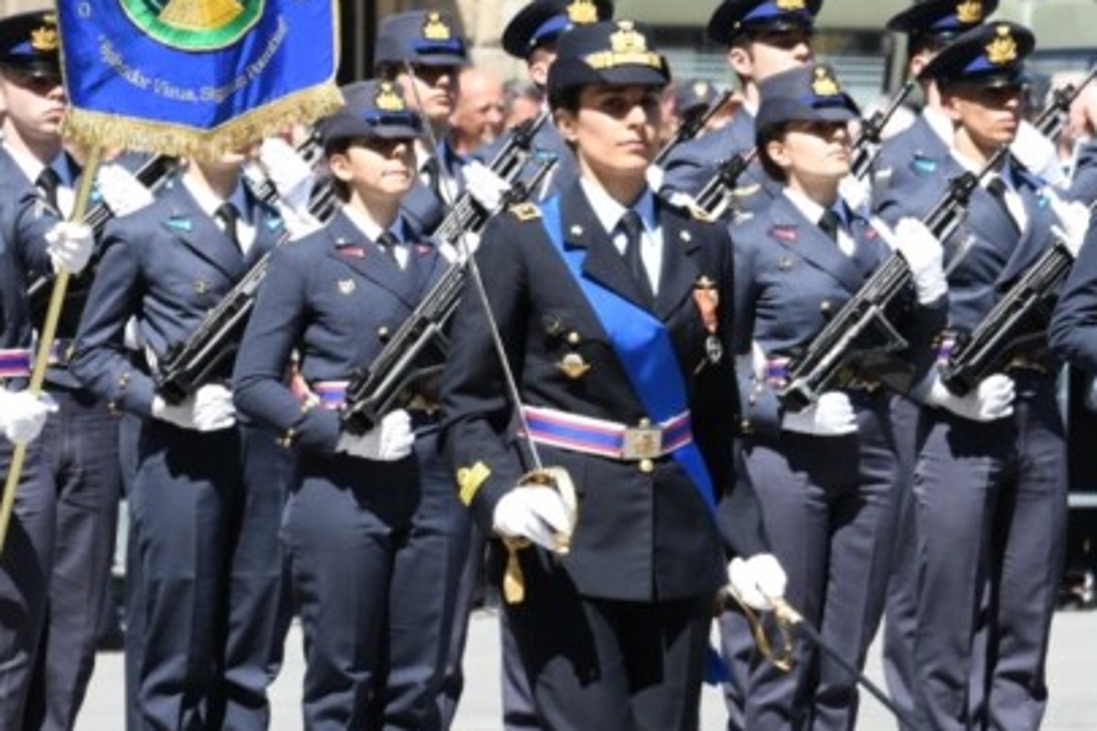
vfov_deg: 3.6
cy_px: 435
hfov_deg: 5.4
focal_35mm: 379
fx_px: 11548
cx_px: 777
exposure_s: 1/500
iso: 320
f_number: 8
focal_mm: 150
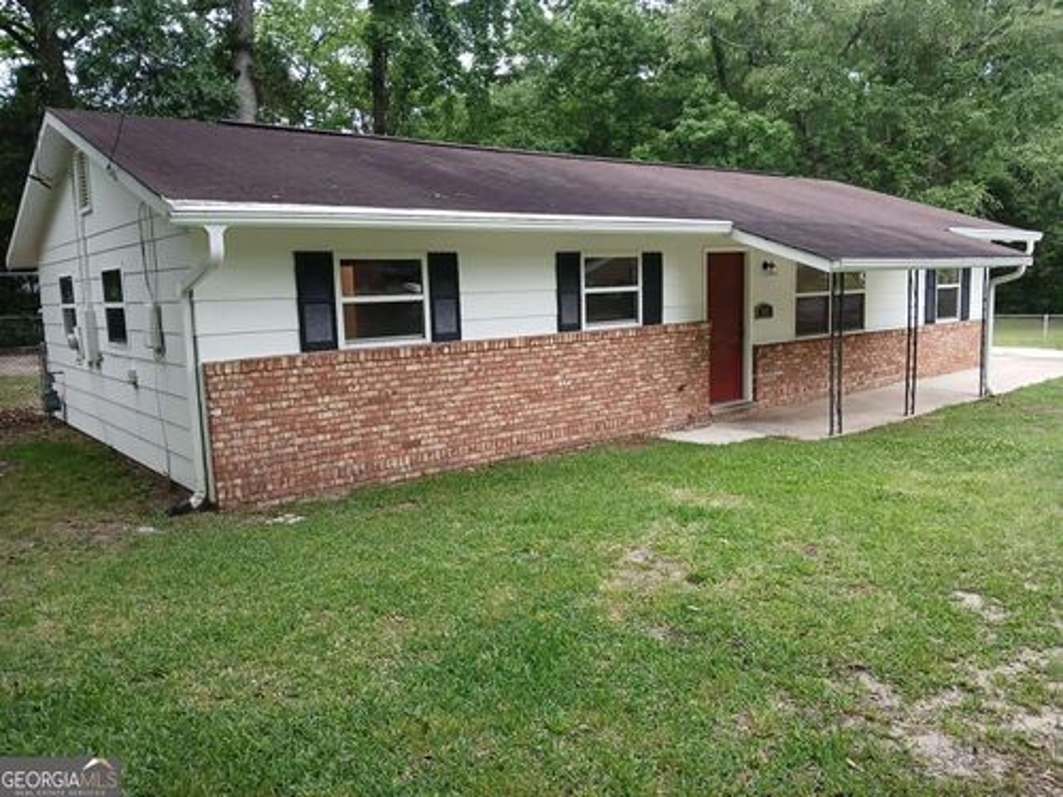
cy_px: 398
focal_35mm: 26
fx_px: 798
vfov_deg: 53.1
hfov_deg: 67.3
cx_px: 532
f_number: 1.8
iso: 200
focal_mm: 3.98
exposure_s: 1/60
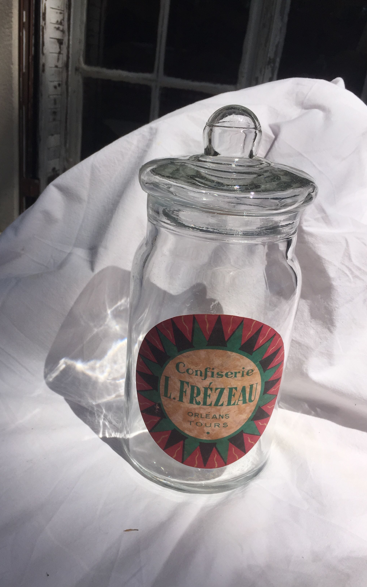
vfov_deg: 61.2
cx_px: 157
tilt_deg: -22.9
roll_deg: -6.9
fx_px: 496
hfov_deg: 40.5
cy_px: 295
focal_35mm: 31
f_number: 2.2
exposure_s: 1/3597
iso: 32
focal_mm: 4.15
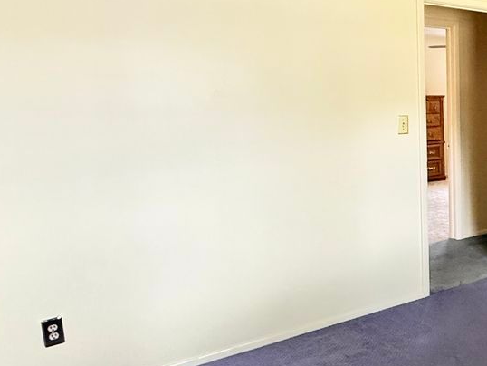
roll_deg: -0.3
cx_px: 523
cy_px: 142
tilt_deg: -4.2
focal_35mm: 39
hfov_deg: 39.9
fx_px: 549
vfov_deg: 36.7
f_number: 2.2
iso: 250
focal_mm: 2.22
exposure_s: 1/99
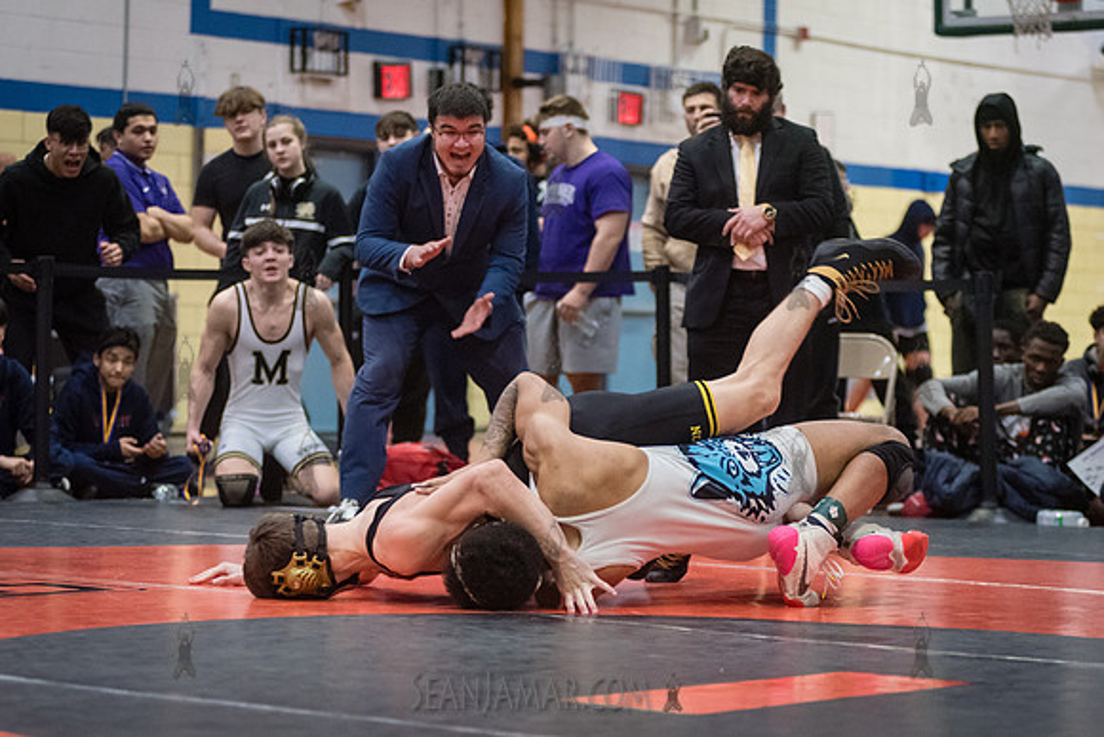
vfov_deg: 12.3
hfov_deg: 18.4
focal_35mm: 111
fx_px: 3405
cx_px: 535
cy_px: 405
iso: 8000
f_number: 3.2
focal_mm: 100
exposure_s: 1/500
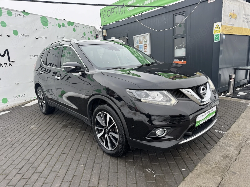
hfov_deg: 71.6
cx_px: 125
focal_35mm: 24
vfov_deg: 56.8
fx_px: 173
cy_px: 94
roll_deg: +4.5
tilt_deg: -11.5
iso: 80
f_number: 1.78
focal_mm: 6.76
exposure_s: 1/544
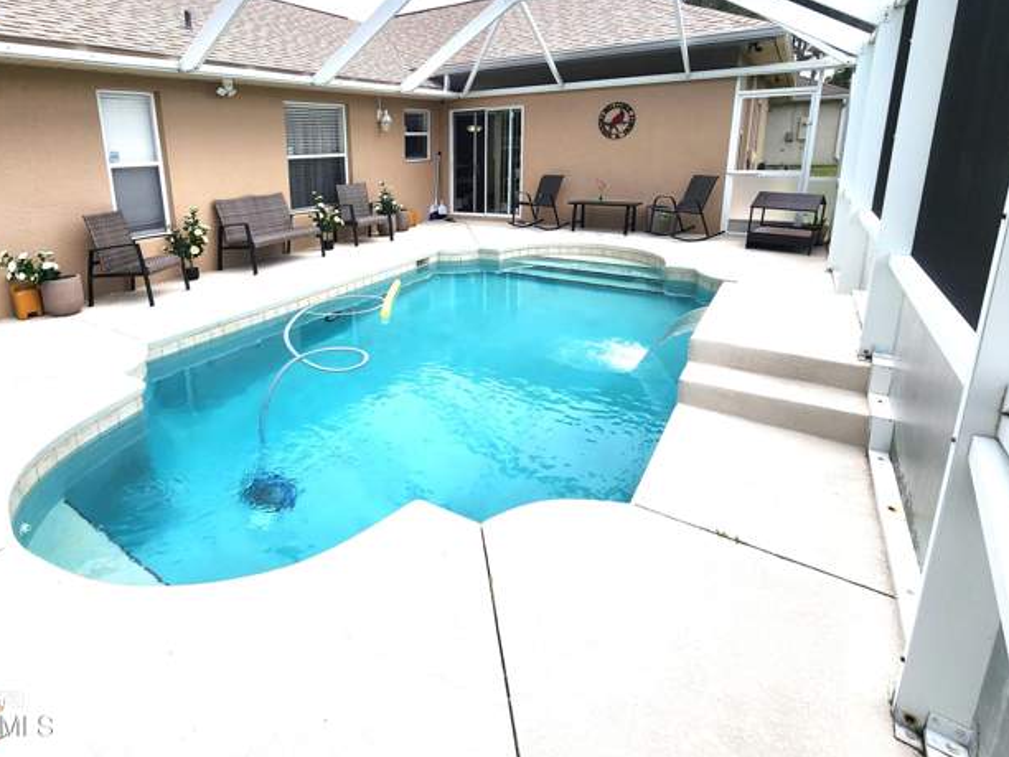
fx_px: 496
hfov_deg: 89.8
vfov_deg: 73.3
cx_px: 401
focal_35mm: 17
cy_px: 277
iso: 50
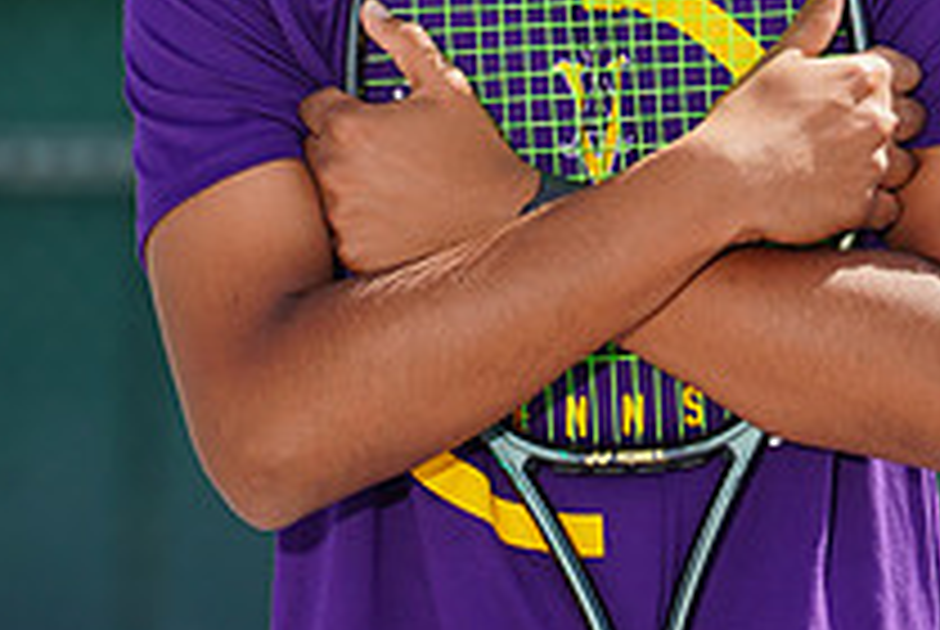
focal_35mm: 948
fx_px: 24788
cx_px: 483
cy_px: -202
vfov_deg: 1.5
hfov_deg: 2.2
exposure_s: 1/250
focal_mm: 342
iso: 100
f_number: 7.1
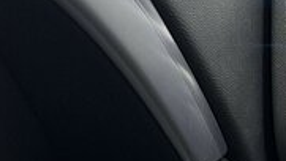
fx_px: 1199
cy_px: 140
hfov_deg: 13.2
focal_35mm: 158
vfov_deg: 7.7
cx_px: 351
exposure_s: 1/121
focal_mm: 6.76
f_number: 1.78
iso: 80
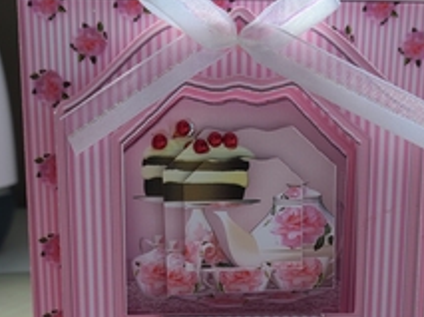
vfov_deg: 25.8
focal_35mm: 55
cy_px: 276
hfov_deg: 35.0
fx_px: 673
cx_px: 223
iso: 40
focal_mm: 5.4
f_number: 1.8
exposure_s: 1/148
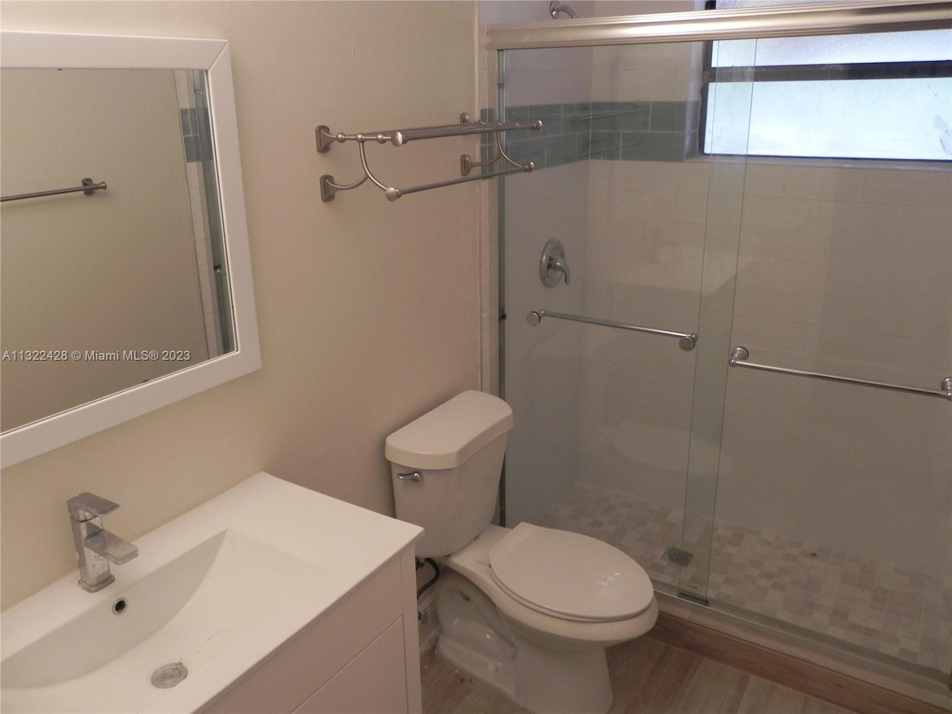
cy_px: 357
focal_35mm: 26
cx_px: 476
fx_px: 715
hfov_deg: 67.3
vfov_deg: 53.1
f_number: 2.8
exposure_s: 1/36
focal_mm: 4.6
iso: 160
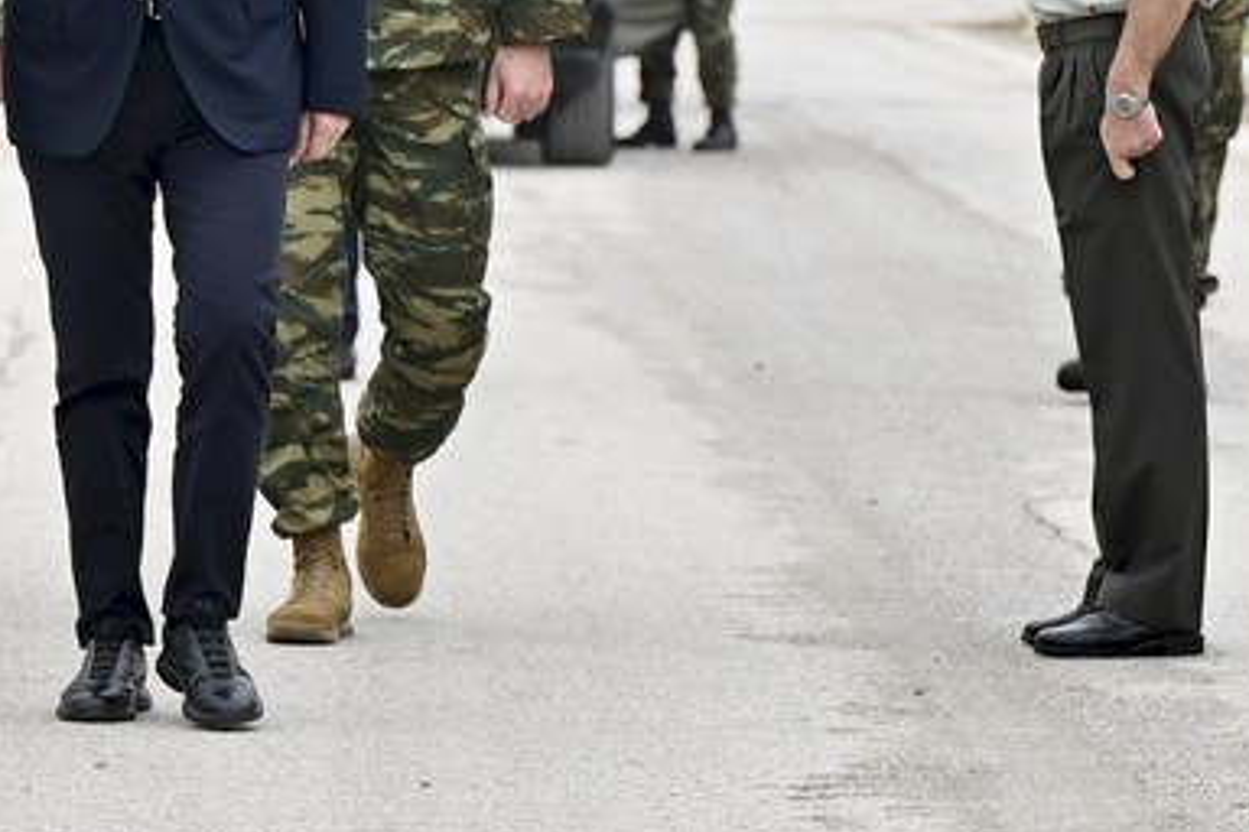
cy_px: -84
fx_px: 11379
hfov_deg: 6.3
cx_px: 696
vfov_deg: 4.2
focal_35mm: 328
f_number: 2.8
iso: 500
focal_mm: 70
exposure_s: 1/2000
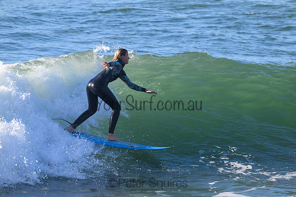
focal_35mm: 550
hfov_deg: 3.7
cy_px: 98
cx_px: 148
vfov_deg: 2.5
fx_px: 4523
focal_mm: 550
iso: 2500
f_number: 11
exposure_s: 1/2000
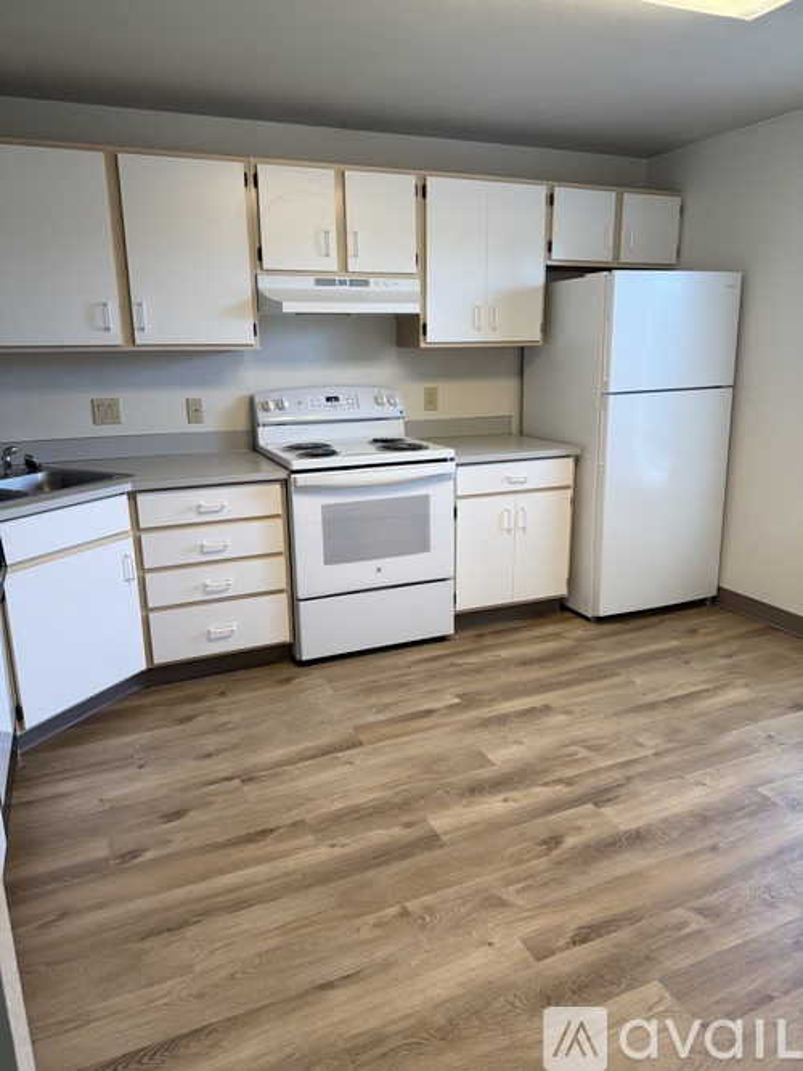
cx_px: 402
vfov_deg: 71.6
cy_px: 536
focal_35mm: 24
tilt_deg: -13.5
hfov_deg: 56.8
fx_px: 743
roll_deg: +0.6
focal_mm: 6.76
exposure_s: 1/120
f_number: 1.78
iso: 100
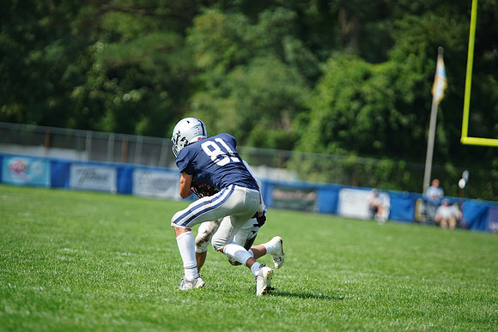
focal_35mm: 247
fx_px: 3417
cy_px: 166
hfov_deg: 8.3
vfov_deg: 5.6
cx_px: 249
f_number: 2.8
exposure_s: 1/3200
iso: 400
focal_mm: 247
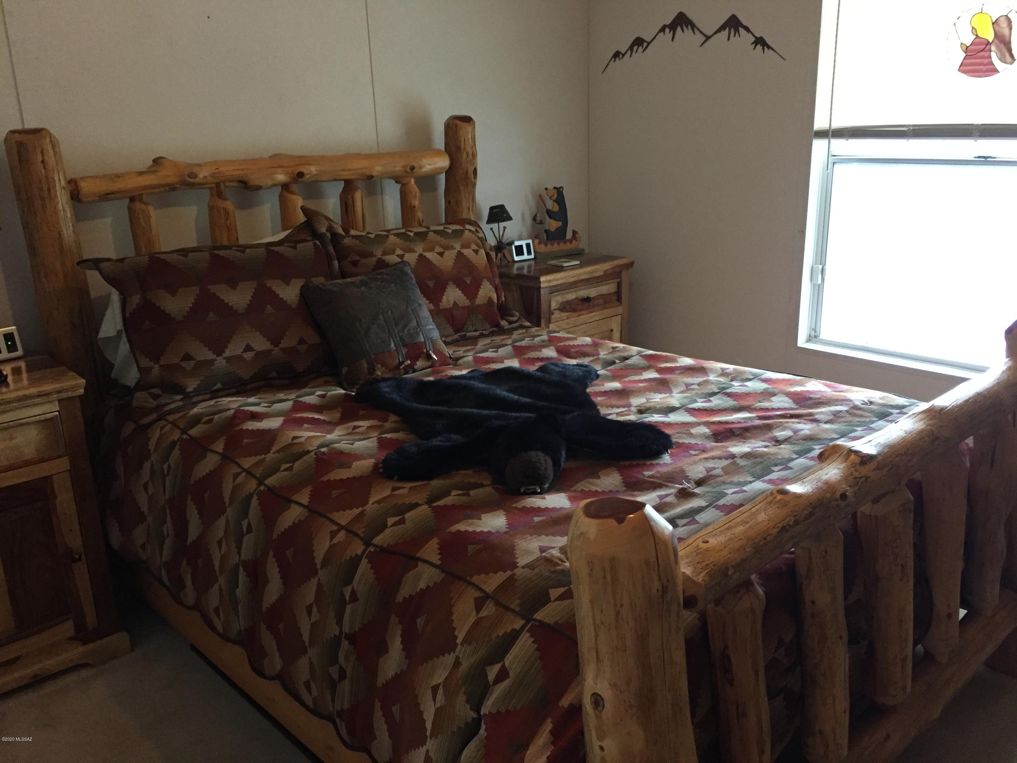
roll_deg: +0.4
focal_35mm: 29
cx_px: 508
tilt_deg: -16.2
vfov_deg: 48.2
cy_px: 382
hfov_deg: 61.7
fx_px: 852
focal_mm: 4.15
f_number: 2.2
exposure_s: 1/30
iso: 200
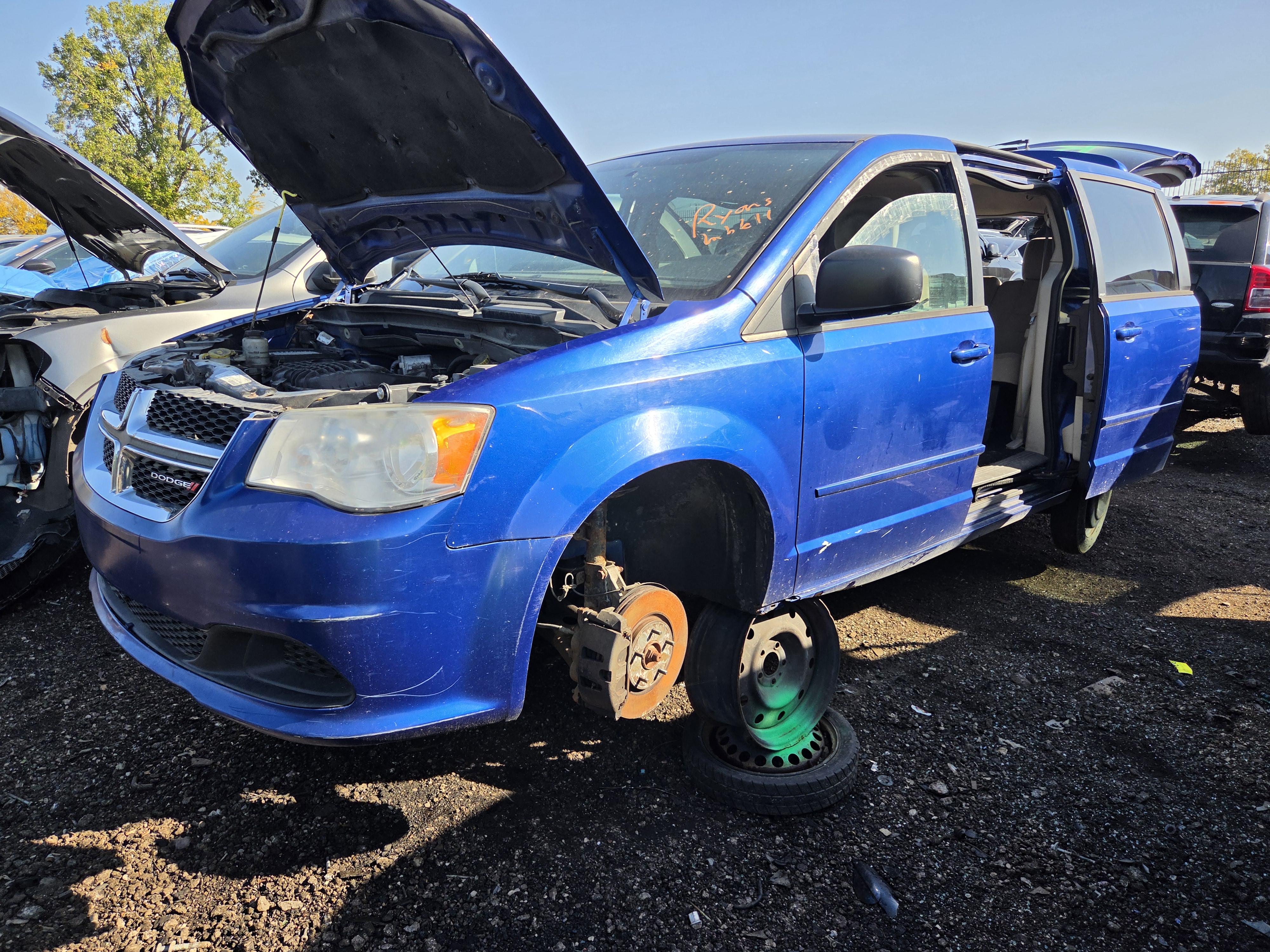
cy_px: 476
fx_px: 844
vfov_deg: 58.9
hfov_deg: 73.9
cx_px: 635
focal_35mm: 23
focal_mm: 5.4
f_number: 1.8
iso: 80
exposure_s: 1/2650
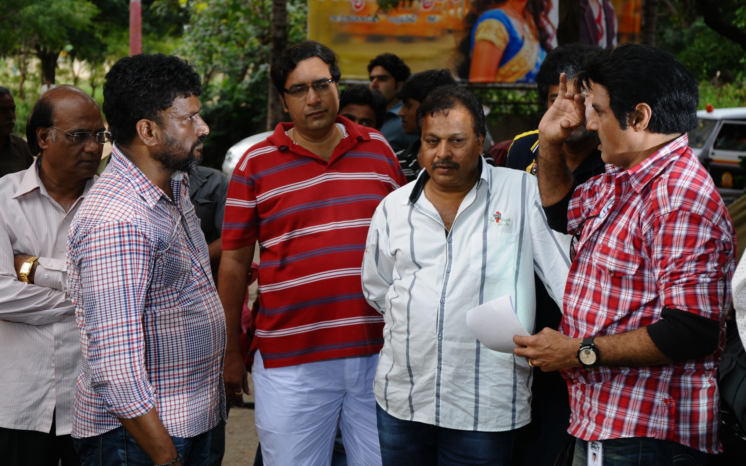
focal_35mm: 80
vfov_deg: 16.3
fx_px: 1626
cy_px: 218
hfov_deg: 25.8
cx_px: 373
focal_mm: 52
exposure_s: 1/100
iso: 320
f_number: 5
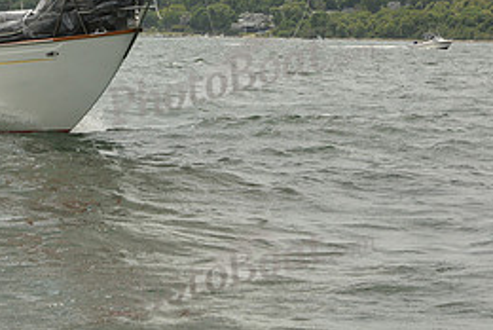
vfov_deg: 8.8
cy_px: 5
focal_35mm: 156
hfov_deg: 13.0
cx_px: 11
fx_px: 2139
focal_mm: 70
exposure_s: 1/1000
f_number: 11
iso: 400
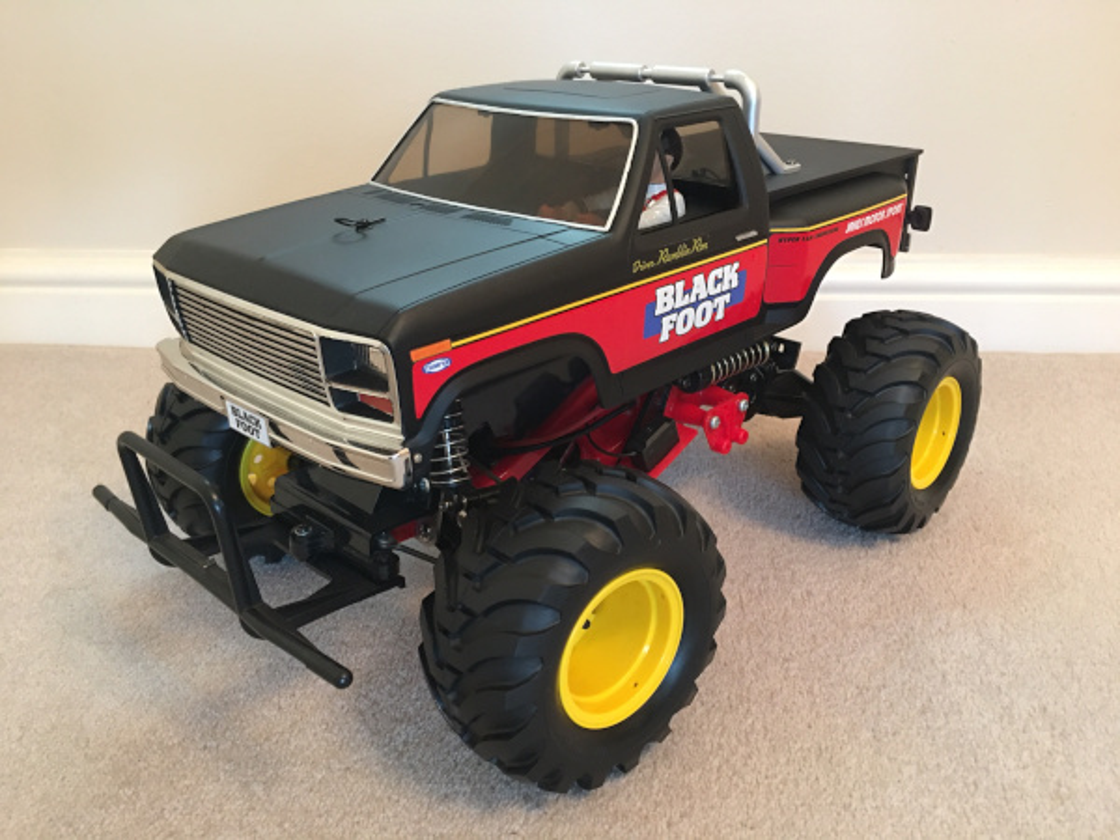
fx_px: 938
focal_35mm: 29
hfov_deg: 61.7
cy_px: 420
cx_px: 560
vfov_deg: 48.2
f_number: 2.2
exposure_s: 1/4
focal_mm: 4.15
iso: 80
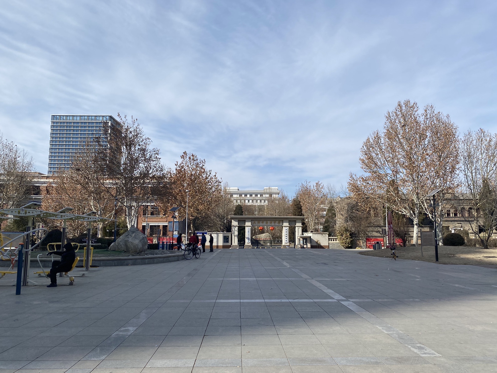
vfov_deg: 53.1
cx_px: 248
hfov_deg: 67.3
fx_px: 373
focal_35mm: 26
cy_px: 186
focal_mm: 4.25
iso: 32
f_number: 1.8
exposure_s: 1/3731
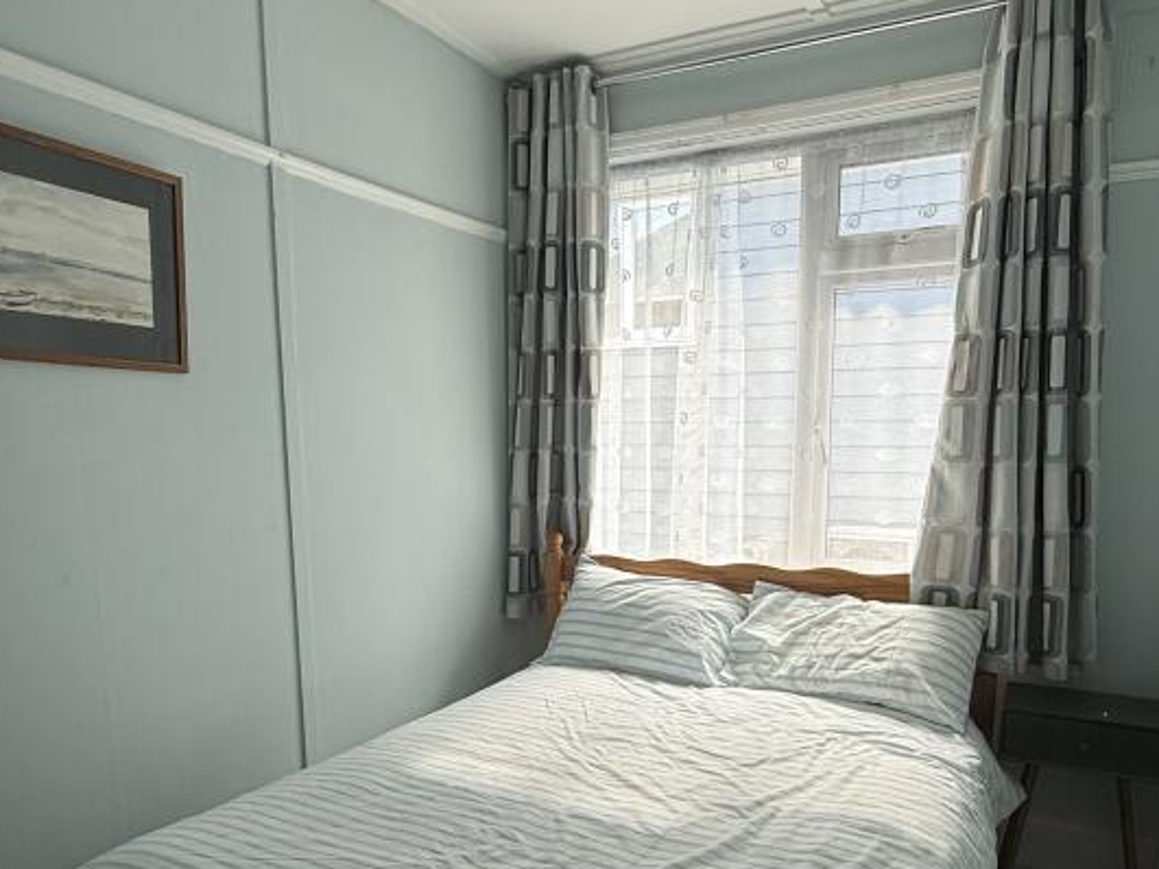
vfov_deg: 50.4
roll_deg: -0.3
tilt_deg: -8.7
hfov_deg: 65.3
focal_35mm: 27
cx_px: 596
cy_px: 583
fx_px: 904
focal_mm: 2.22
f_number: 2.2
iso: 64
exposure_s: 1/99
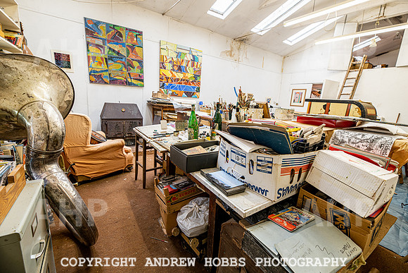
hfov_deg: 100.7
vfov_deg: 77.7
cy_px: 136
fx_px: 169
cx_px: 204
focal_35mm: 15
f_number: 5.6
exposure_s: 1/6
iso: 64
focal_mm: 14
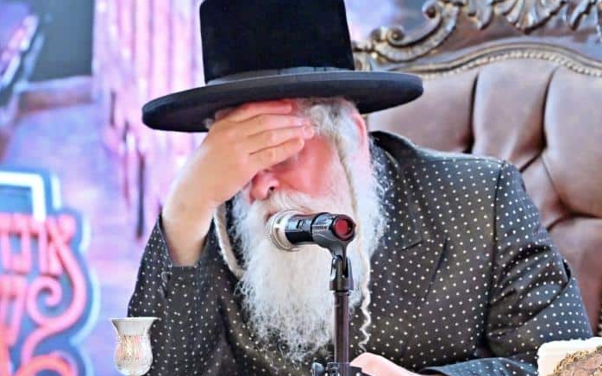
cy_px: 182
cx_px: 353
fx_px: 3264
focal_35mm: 199
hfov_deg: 10.5
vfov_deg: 6.6
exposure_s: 1/250
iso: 2000
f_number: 4
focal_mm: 89
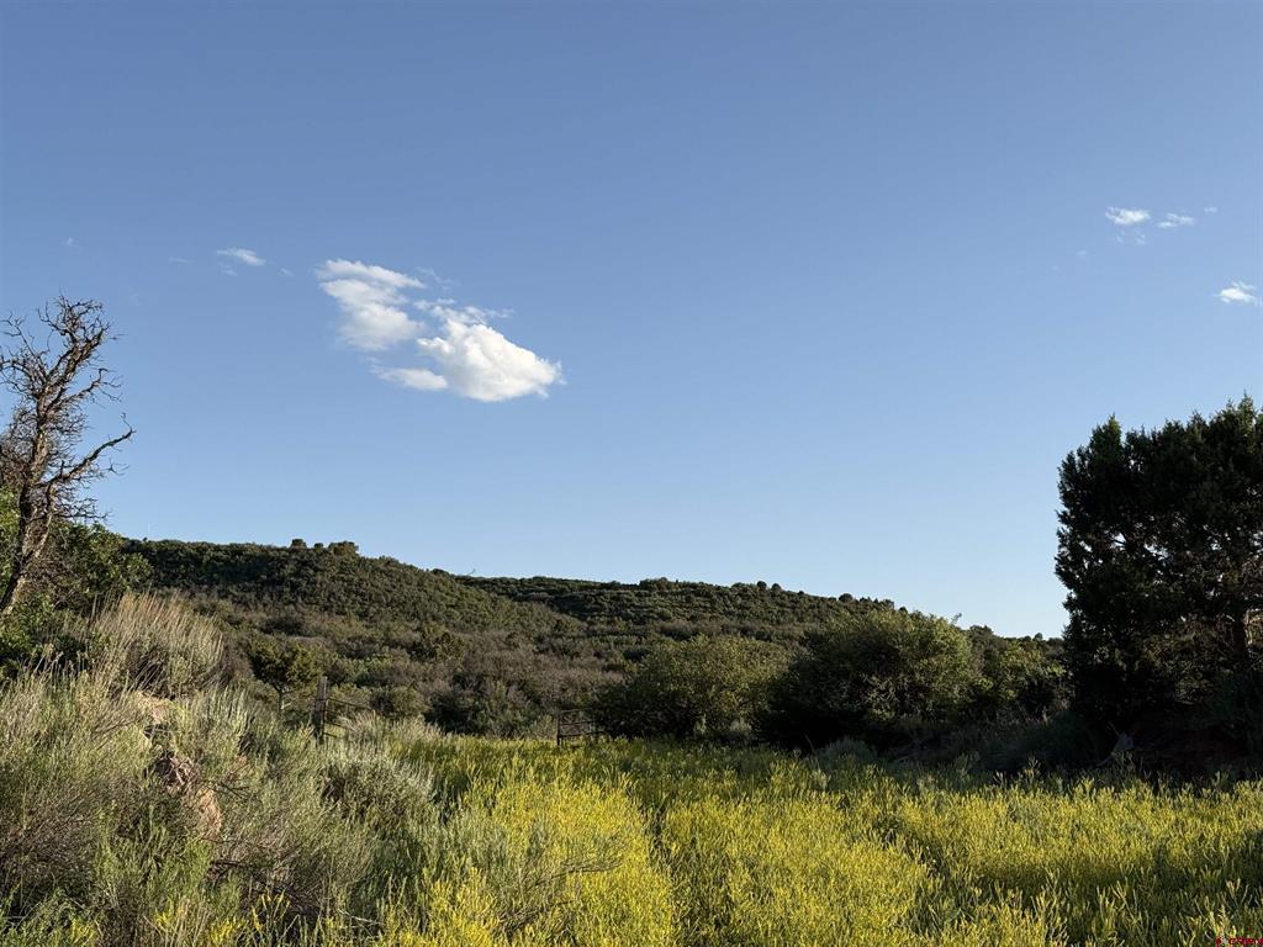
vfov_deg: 30.3
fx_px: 1751
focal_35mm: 48
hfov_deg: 39.7
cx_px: 632
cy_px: 474
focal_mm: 6.76
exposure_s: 1/2667
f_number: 1.78
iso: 64
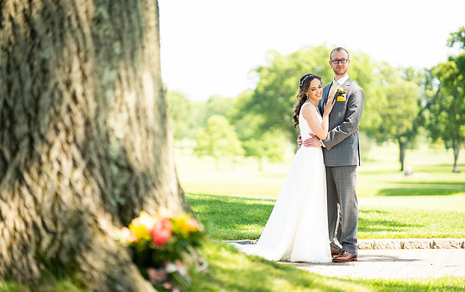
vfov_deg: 15.1
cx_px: 232
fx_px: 1098
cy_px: 137
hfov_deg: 23.9
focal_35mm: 87
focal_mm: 85
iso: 160
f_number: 2
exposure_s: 1/1600
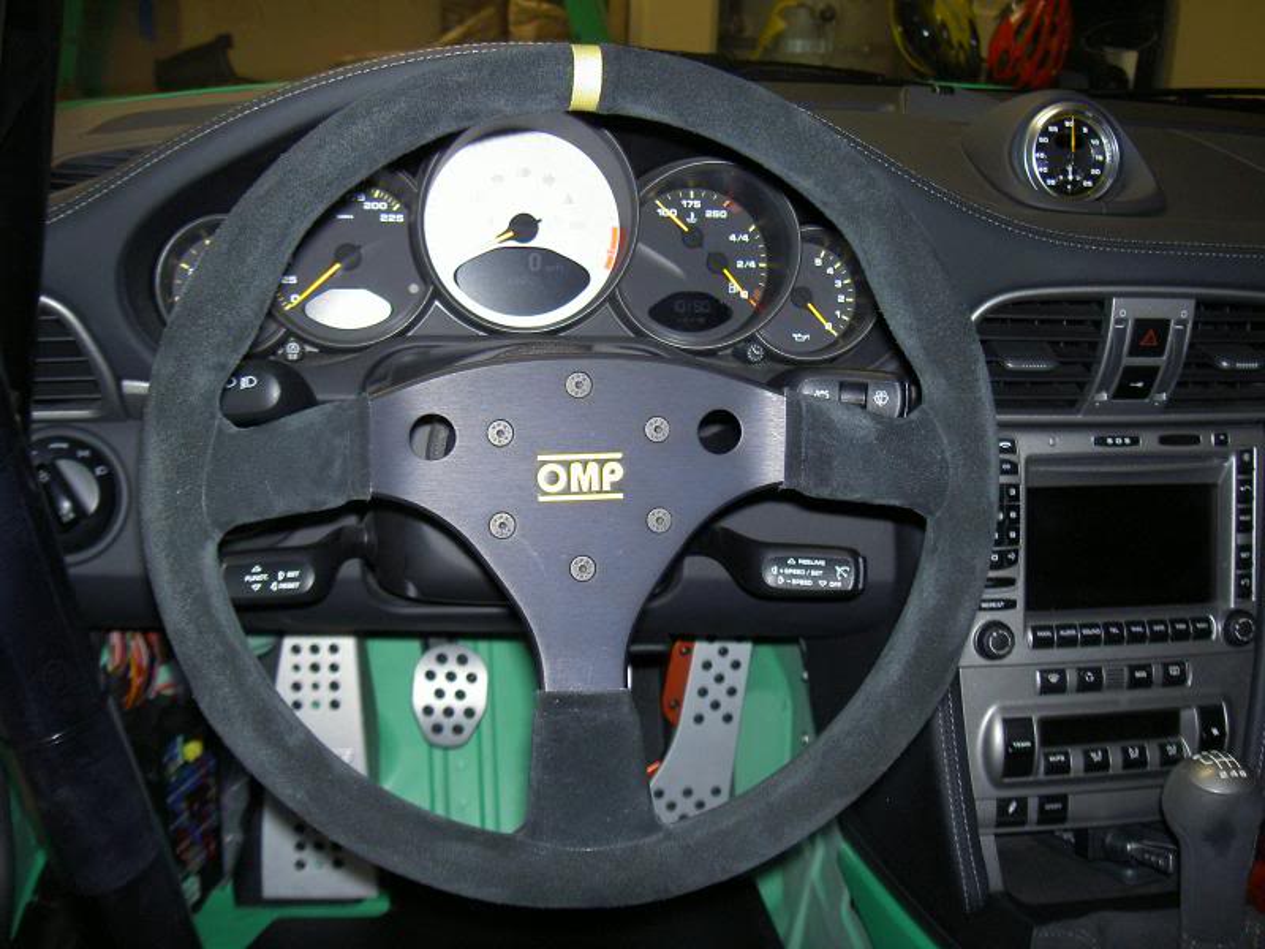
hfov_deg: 47.9
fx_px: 1425
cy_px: 474
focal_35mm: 39
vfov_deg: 36.8
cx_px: 632
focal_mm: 8
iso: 100
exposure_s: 1/60
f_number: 2.8
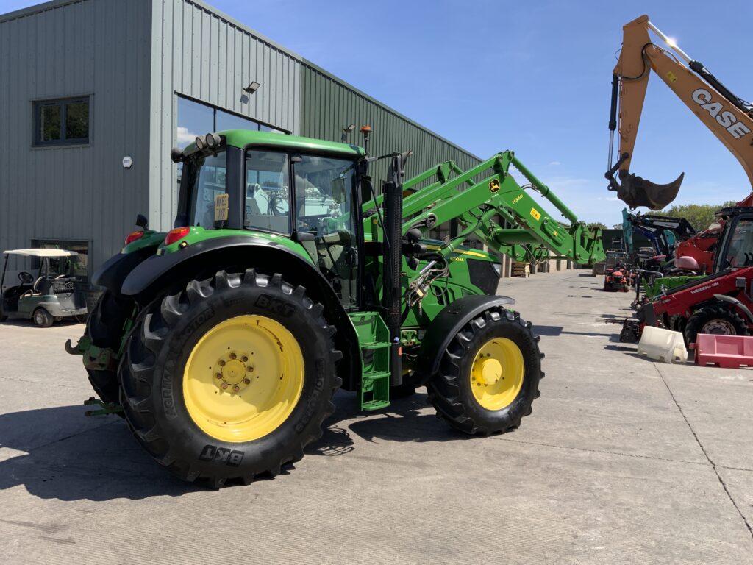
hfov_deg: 61.7
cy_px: 282
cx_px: 376
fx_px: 631
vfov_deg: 48.2
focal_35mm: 29
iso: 16
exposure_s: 1/1412
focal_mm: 3
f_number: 1.8
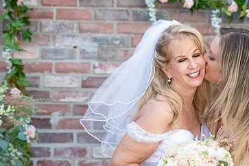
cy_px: 105
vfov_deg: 10.5
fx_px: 906
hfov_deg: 15.6
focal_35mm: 131
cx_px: 191
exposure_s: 1/1250
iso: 1250
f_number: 5
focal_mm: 82
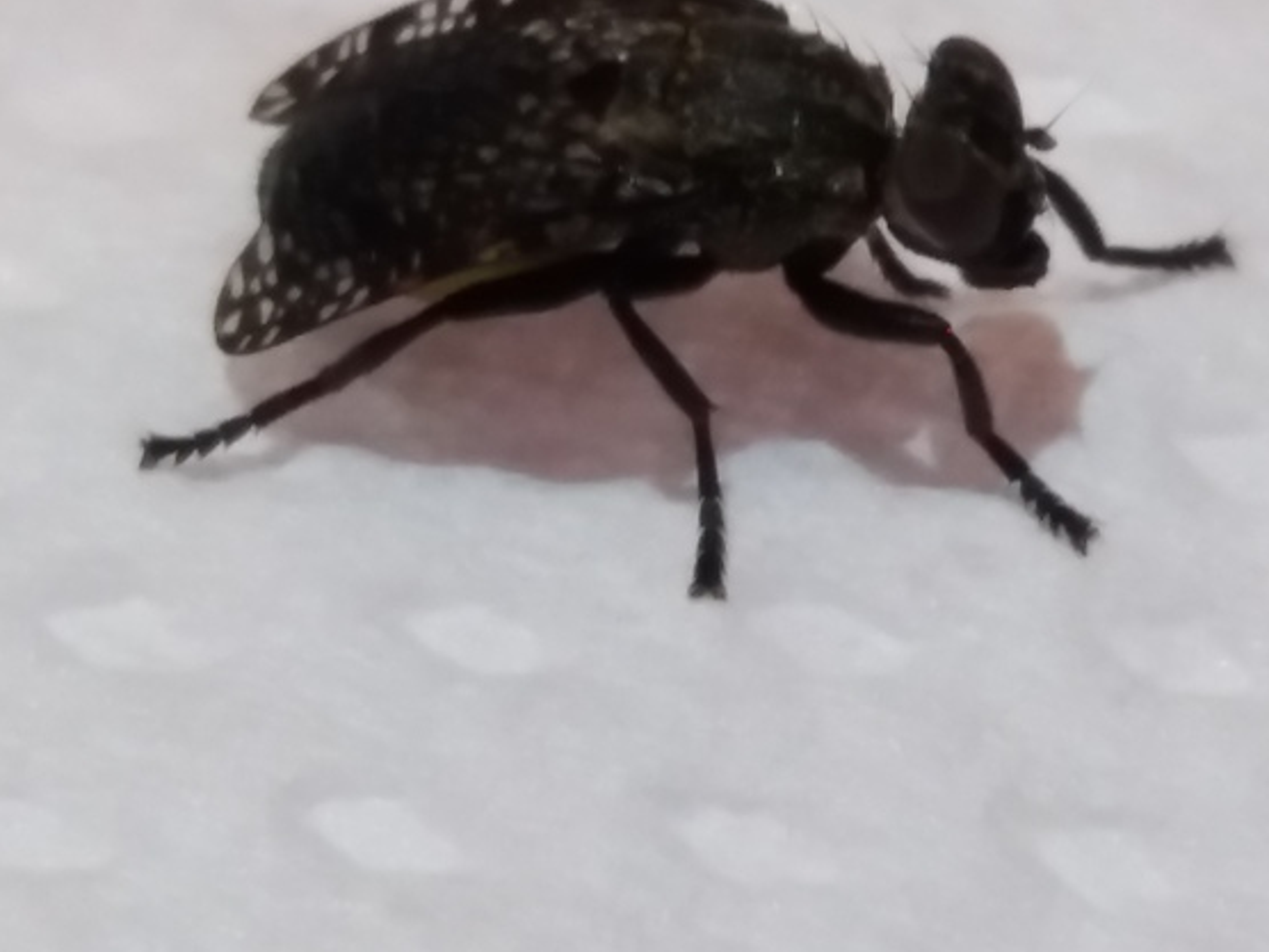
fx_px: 1576
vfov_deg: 33.3
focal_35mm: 43
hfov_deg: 43.8
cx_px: 690
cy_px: 322
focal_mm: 3.7
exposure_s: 1/33
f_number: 1.9
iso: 125
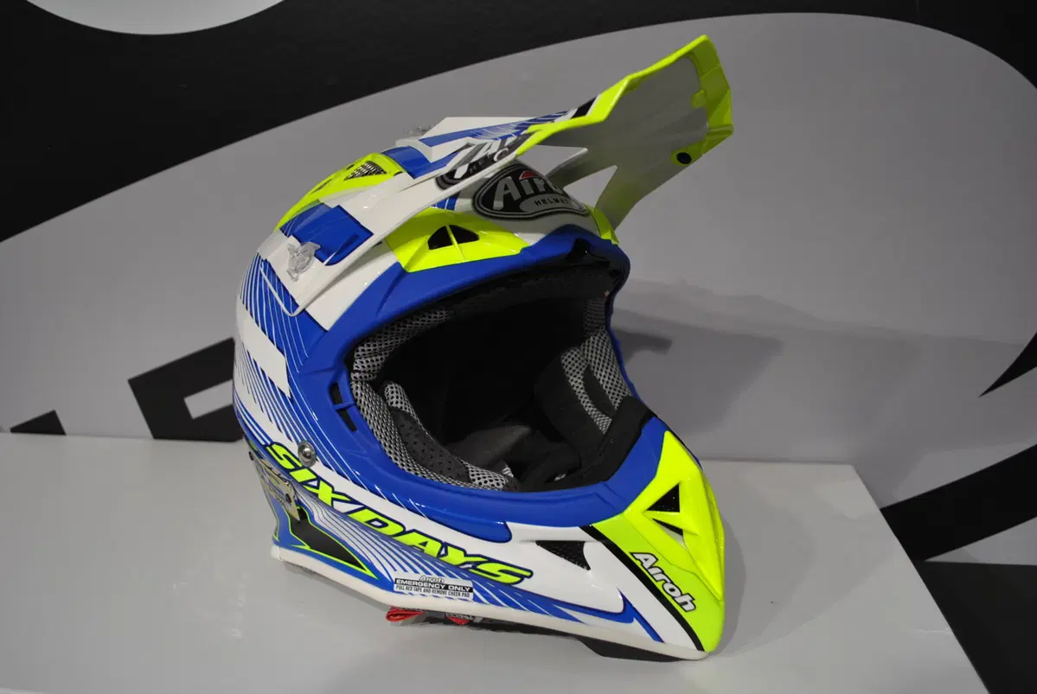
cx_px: 518
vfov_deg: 43.7
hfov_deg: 61.9
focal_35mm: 30
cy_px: 347
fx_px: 865
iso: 200
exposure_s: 1/40
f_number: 3.8
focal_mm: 20
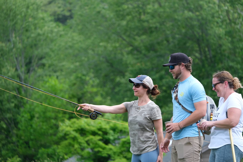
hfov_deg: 6.0
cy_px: 81
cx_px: 122
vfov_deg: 4.0
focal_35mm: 345
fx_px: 2329
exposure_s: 1/220
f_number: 6.7
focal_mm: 230
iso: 320
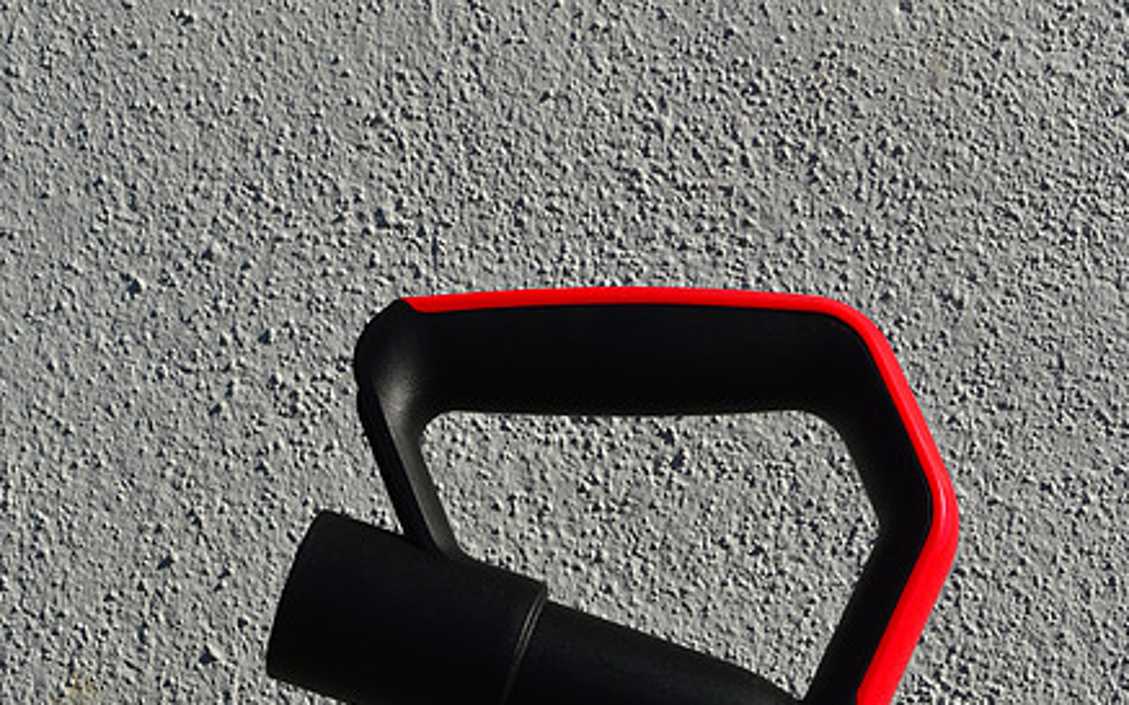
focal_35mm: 111
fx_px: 3415
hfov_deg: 18.8
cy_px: 464
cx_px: 530
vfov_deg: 11.8
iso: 200
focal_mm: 55
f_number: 11
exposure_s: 1/500
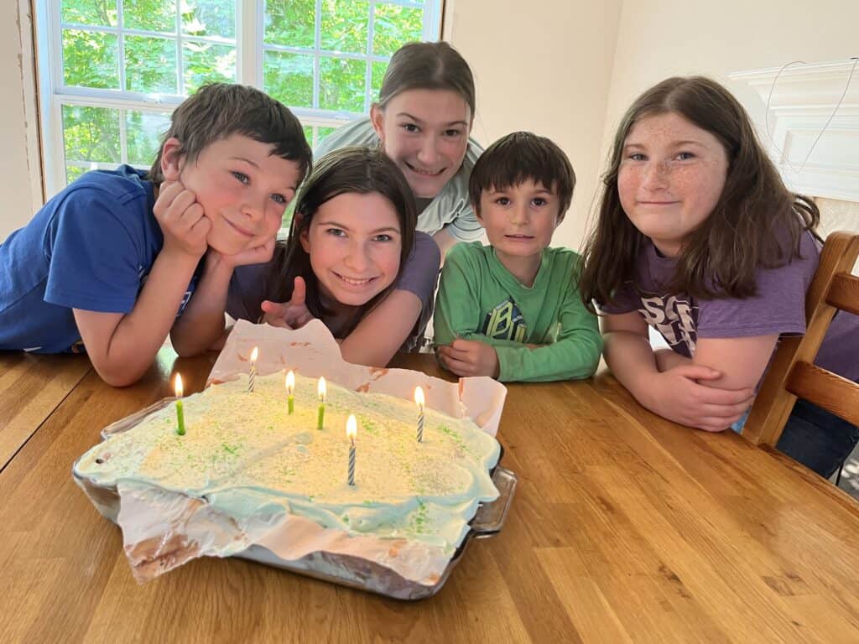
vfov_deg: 53.1
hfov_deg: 67.3
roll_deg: -5.4
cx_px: 430
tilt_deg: -16.2
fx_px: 645
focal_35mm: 26
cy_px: 322
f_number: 1.6
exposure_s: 1/60
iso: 160
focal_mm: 5.1
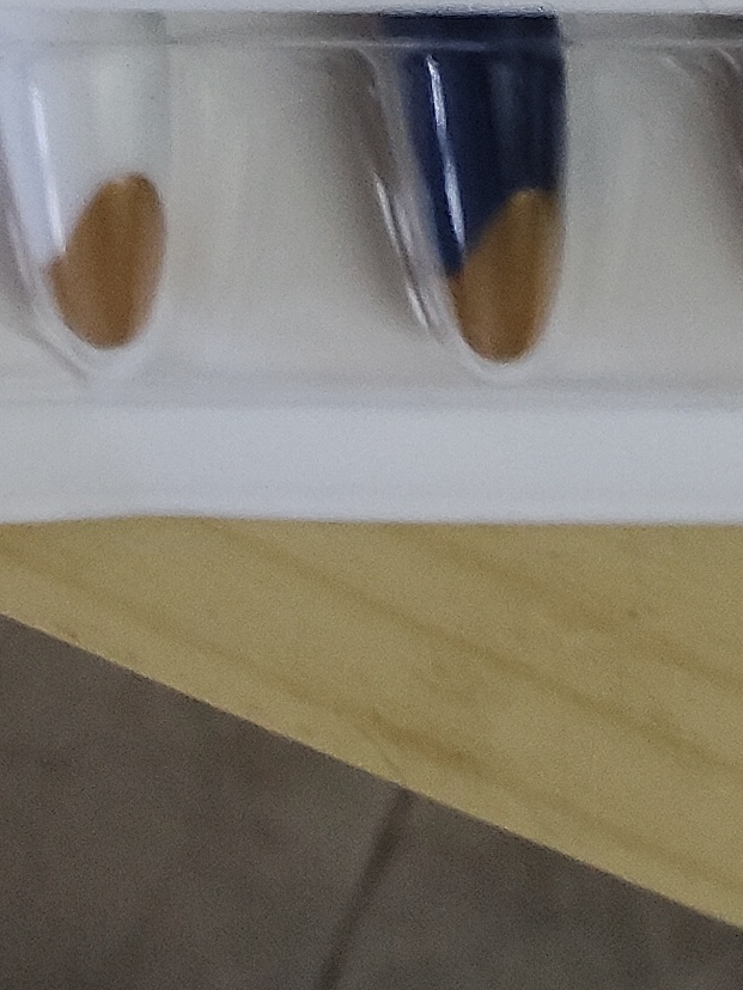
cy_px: -1386
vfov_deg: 12.0
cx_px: 1039
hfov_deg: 10.8
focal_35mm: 133
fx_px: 3806
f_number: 1.8
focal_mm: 4.05
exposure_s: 1/33.3
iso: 1759
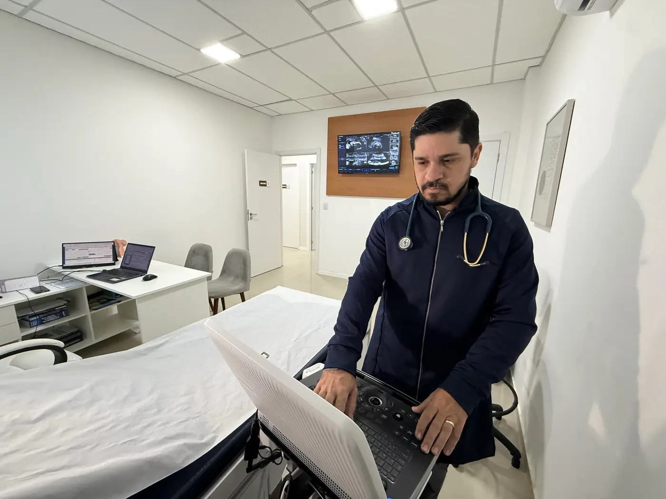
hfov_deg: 102.1
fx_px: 269
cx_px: 333
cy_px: 250
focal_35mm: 14
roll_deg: -1.5
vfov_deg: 85.7
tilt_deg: -11.8
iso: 320
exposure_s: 1/99
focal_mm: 2.22
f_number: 2.2
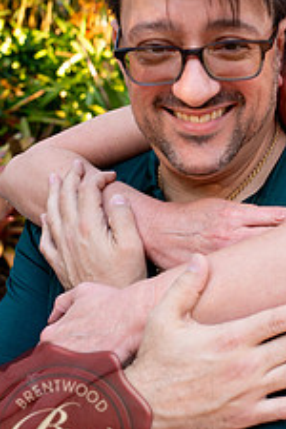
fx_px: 834
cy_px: 139
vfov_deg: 28.6
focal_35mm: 70
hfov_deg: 19.2
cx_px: 242
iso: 320
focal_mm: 35
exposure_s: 1/100
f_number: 4.5
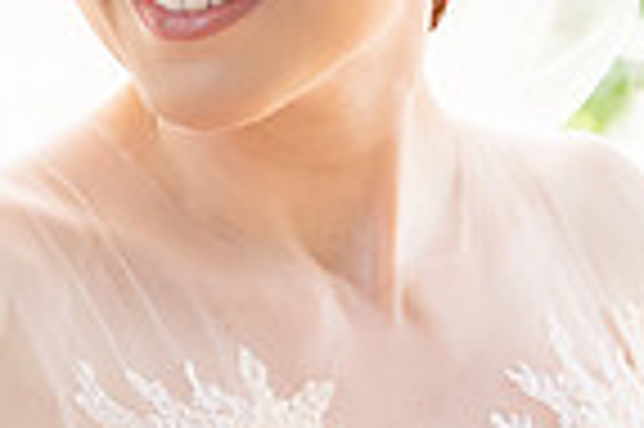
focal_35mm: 313
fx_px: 5593
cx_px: 275
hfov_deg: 6.6
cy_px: 28
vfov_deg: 4.4
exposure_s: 1/250
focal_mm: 70
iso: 1250
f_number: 4
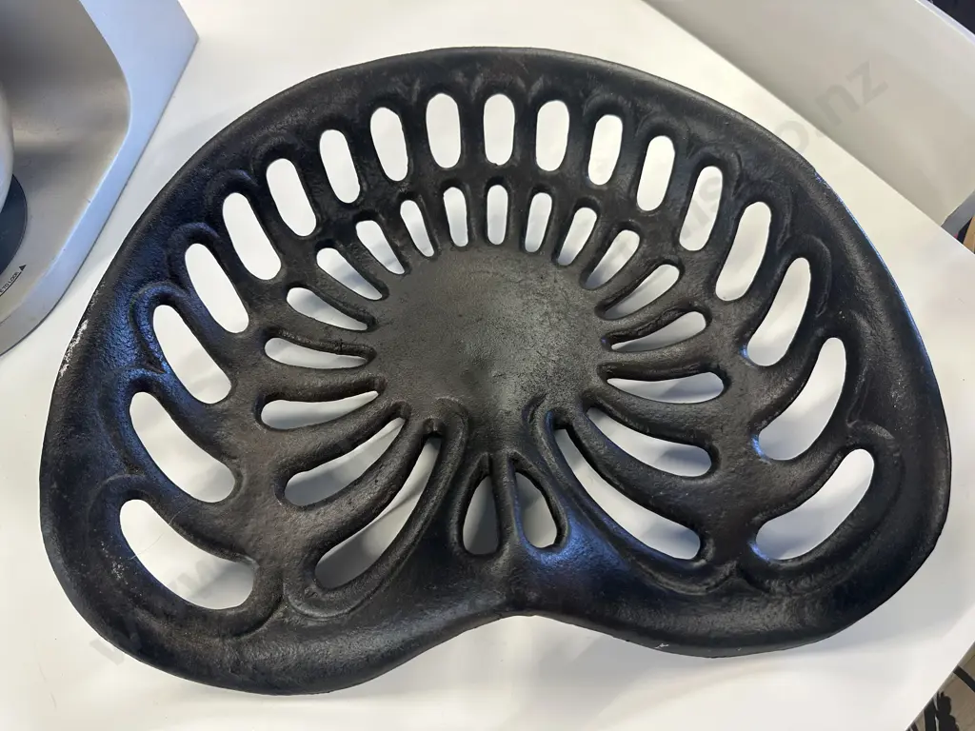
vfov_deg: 56.8
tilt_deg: -61.0
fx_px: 676
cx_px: 488
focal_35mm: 24
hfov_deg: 71.6
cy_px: 366
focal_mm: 6.86
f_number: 1.78
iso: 125
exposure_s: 1/50
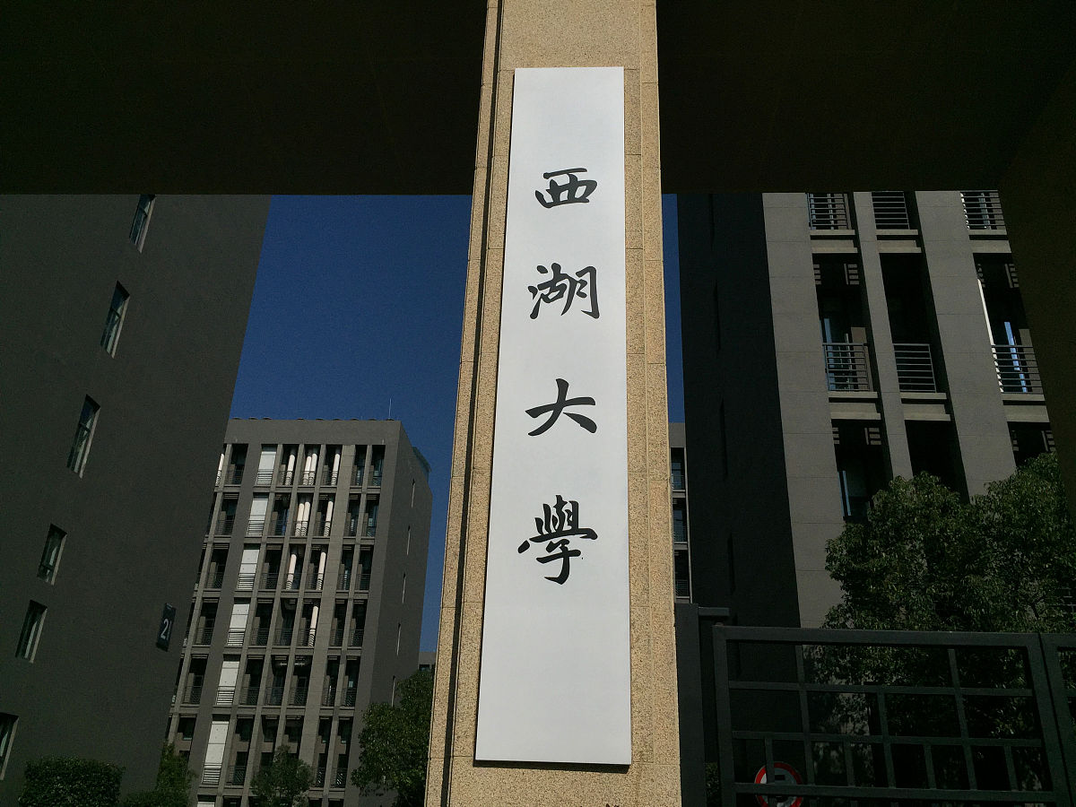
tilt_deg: +26.5
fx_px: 901
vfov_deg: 48.2
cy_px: 404
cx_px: 538
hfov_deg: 61.7
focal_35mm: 29
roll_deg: -2.7
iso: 32
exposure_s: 1/20000
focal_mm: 4.15
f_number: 2.2
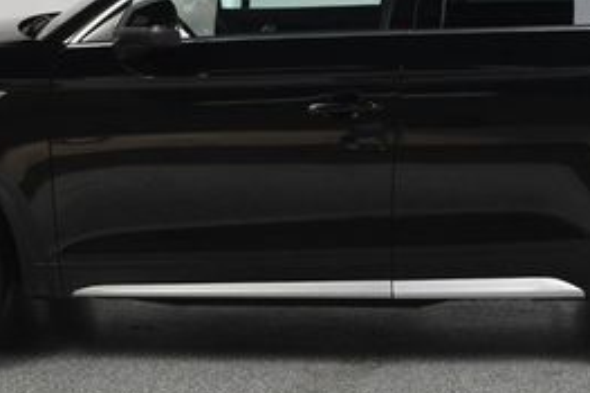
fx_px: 1556
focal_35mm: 95
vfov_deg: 14.4
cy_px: 148
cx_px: 337
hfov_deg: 21.5
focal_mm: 26
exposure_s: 1/160
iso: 100
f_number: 9
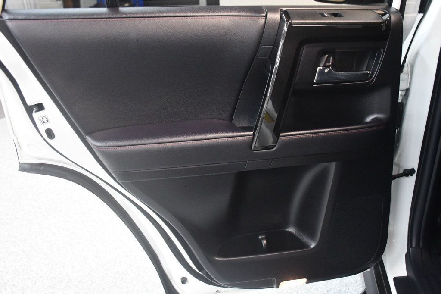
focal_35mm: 34
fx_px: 416
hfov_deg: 55.8
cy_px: 147
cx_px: 220
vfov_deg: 38.9
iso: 5000
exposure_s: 1/60
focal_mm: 23
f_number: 3.8
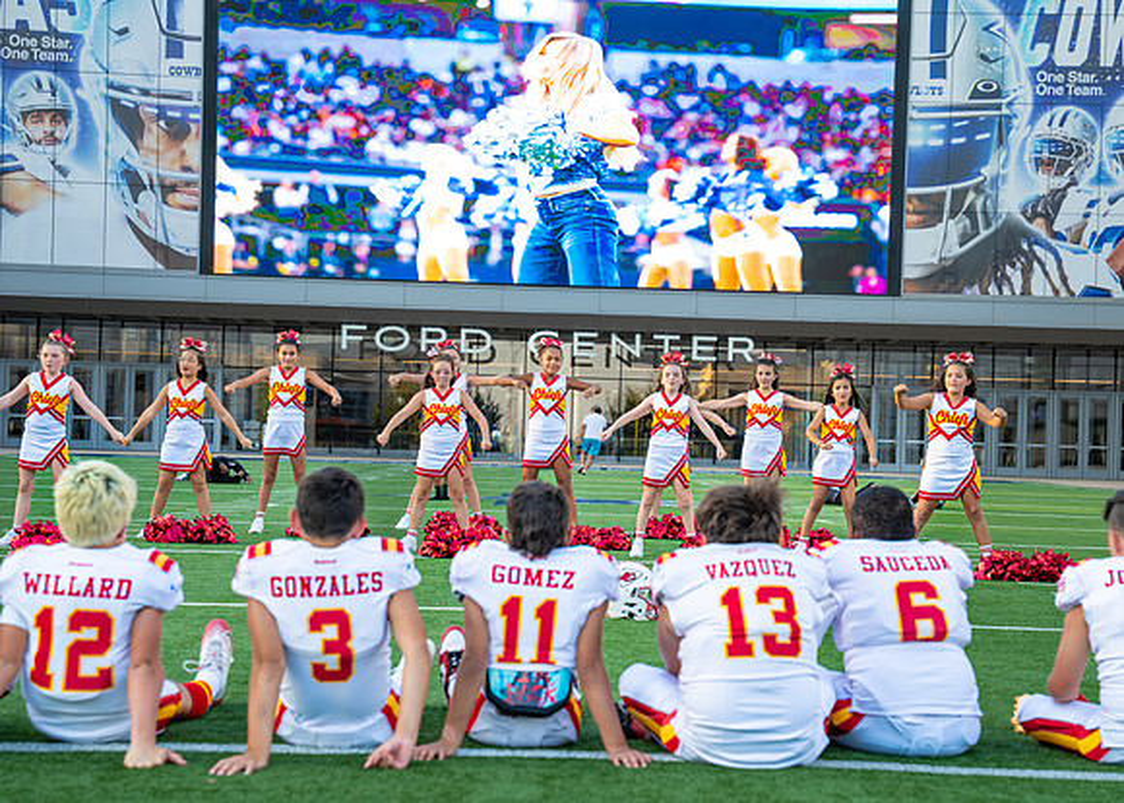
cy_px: 421
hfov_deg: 27.2
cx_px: 570
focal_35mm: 73
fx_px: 2323
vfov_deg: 19.6
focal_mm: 64.8
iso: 640
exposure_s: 1/500
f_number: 4.5
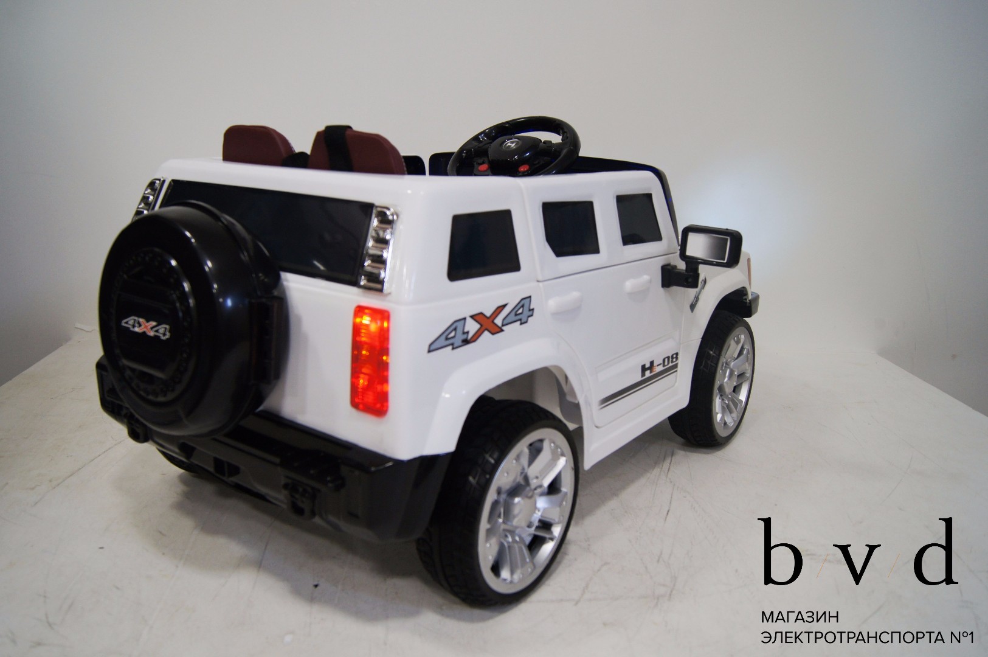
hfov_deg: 62.0
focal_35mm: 30
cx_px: 494
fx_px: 822
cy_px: 328
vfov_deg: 43.5
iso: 320
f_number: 3.5
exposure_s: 1/40
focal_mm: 20
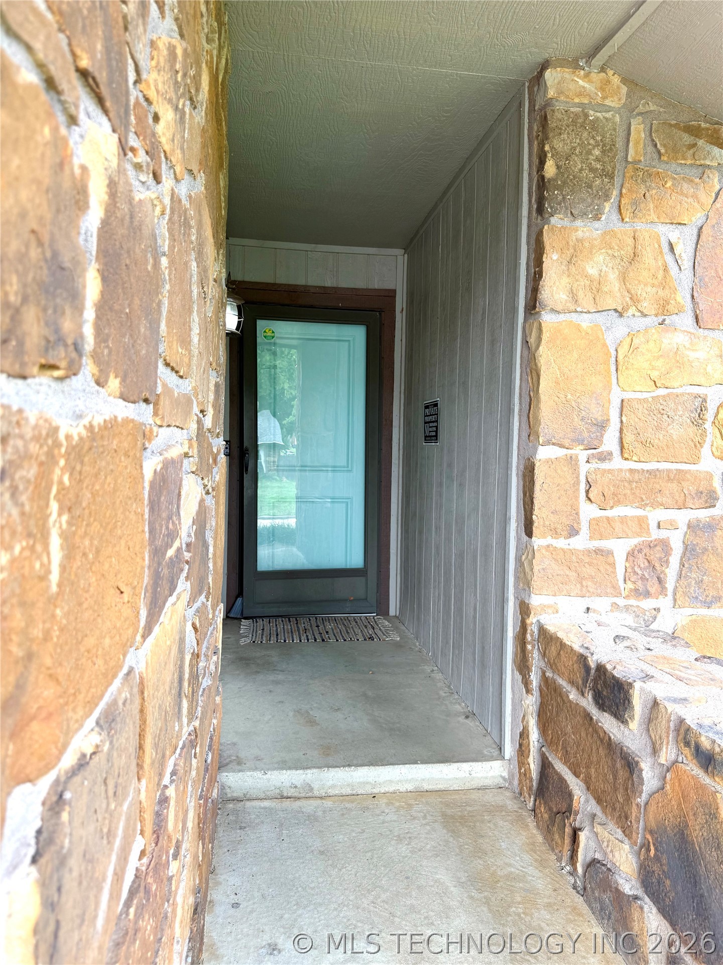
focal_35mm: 24
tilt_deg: -2.0
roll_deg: -1.3
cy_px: 482
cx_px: 362
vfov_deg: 71.6
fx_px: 668
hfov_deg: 56.8
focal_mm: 6.76
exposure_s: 1/121
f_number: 1.78
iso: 80
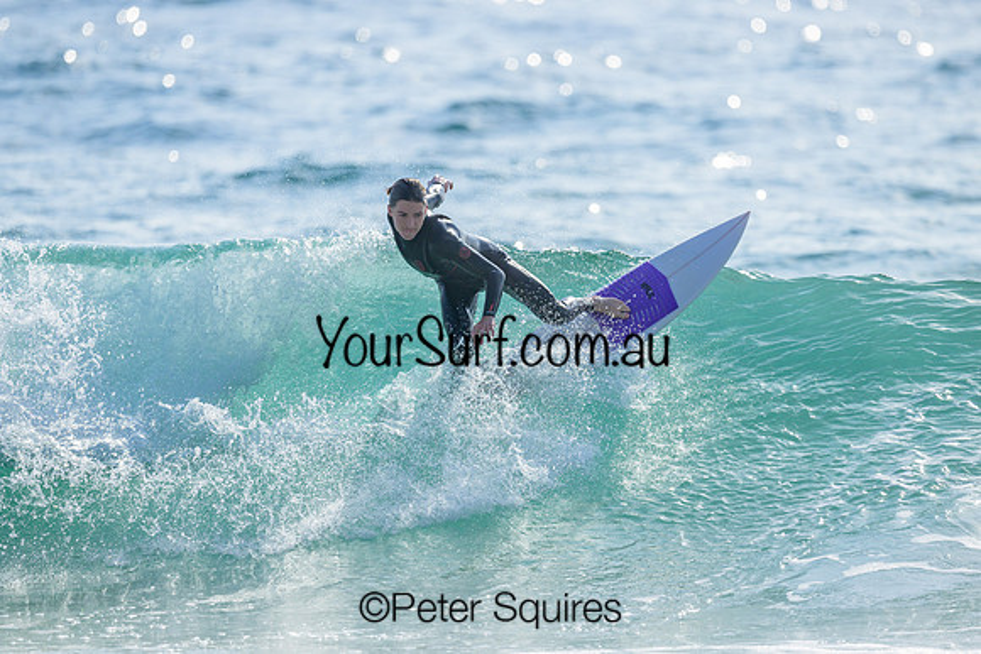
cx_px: 490
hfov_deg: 2.6
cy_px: 327
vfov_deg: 1.7
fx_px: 21804
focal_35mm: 800
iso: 160
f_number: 6.3
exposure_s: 1/2000
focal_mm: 800
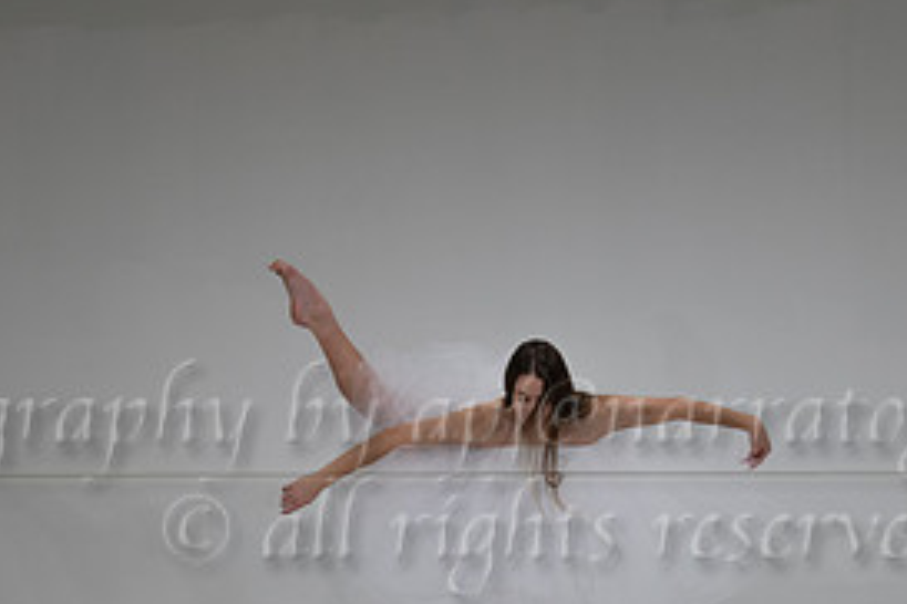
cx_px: 525
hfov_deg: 20.0
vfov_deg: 13.4
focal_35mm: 102
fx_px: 2570
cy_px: 470
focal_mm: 48
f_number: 5.6
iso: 400
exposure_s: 1/500
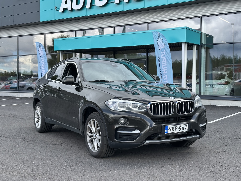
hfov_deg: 39.7
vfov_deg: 30.3
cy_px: 90
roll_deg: +0.0
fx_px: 334
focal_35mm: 48
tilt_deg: -0.1
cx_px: 120
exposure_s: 1/745
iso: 64
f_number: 1.78
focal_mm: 6.86
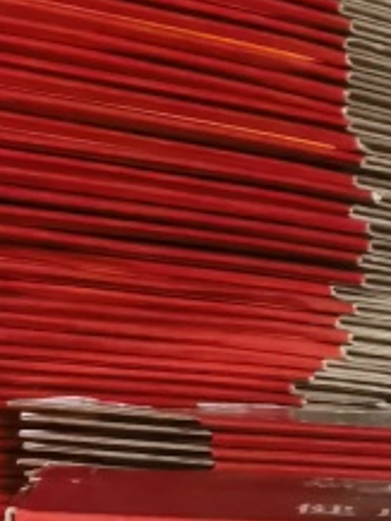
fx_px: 4438
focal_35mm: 295
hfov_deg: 5.0
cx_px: 648
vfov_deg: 6.5
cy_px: 1137
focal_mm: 6.67
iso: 160
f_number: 1.9
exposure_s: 1/99.4
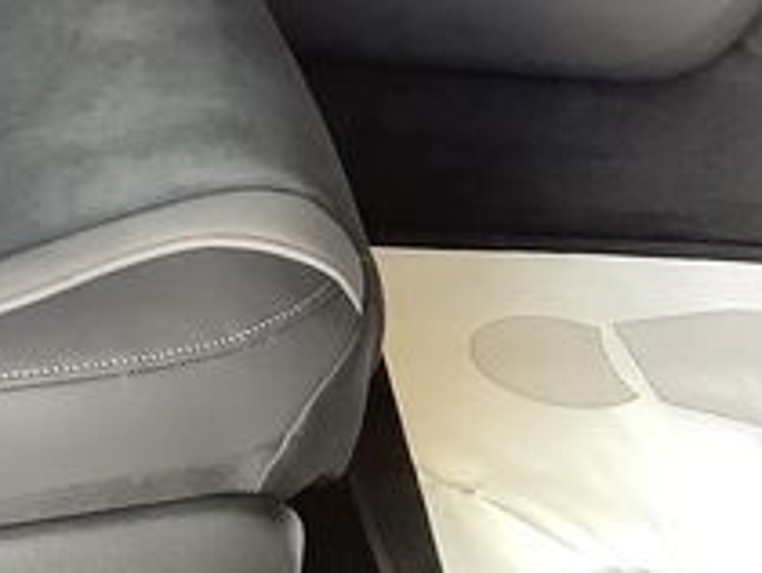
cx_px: -163
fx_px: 2600
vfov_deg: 11.6
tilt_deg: -17.3
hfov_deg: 16.0
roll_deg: +0.0
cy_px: -479
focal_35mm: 118
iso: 250
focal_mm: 3.3
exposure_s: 1/50
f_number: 2.4
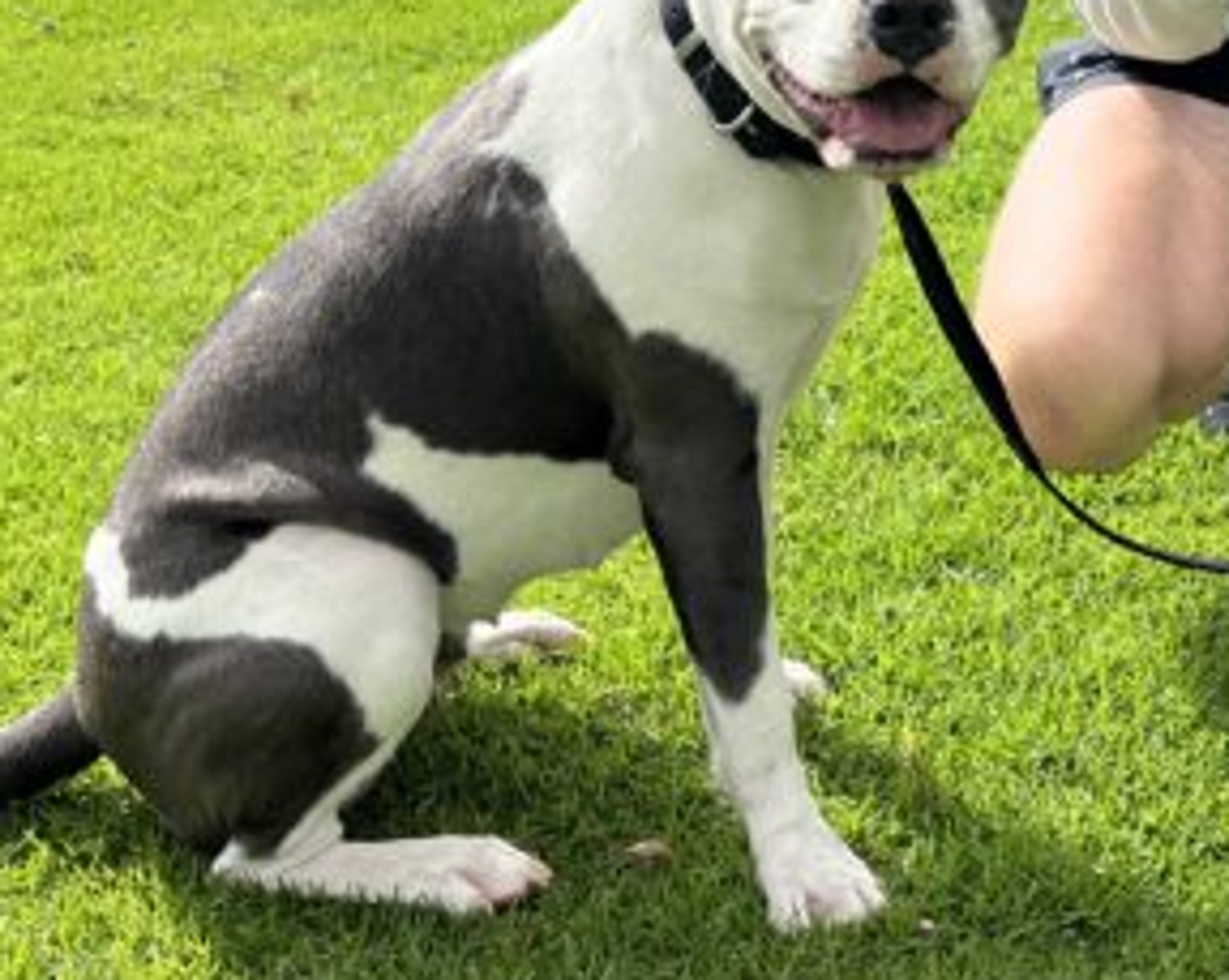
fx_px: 2471
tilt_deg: -9.1
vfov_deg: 21.6
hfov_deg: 27.3
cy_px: -21
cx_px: 1015
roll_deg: -0.5
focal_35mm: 68
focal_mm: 5.1
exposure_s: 1/1992
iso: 50
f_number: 1.6
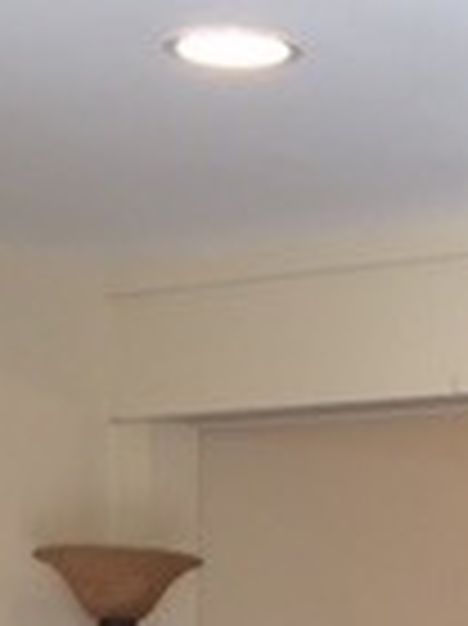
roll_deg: -3.6
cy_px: 964
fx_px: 2419
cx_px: 392
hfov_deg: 11.0
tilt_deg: -5.7
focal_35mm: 134
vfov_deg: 13.8
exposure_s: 1/30
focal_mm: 4.15
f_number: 2.2
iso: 80
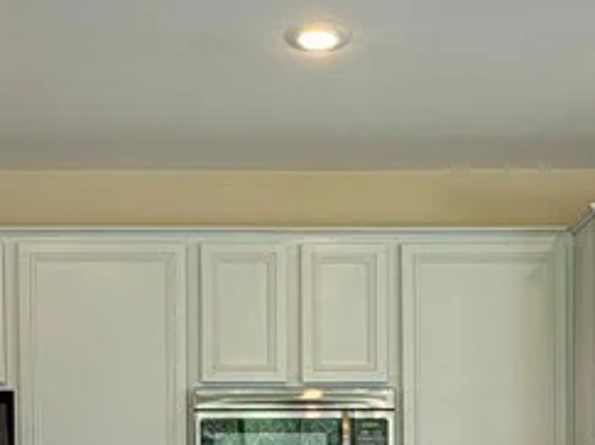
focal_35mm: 59
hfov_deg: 32.7
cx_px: 333
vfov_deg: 22.9
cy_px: 521
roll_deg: +1.0
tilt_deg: -1.8
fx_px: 1014
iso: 160
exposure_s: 1/120
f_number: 2.2
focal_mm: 2.22
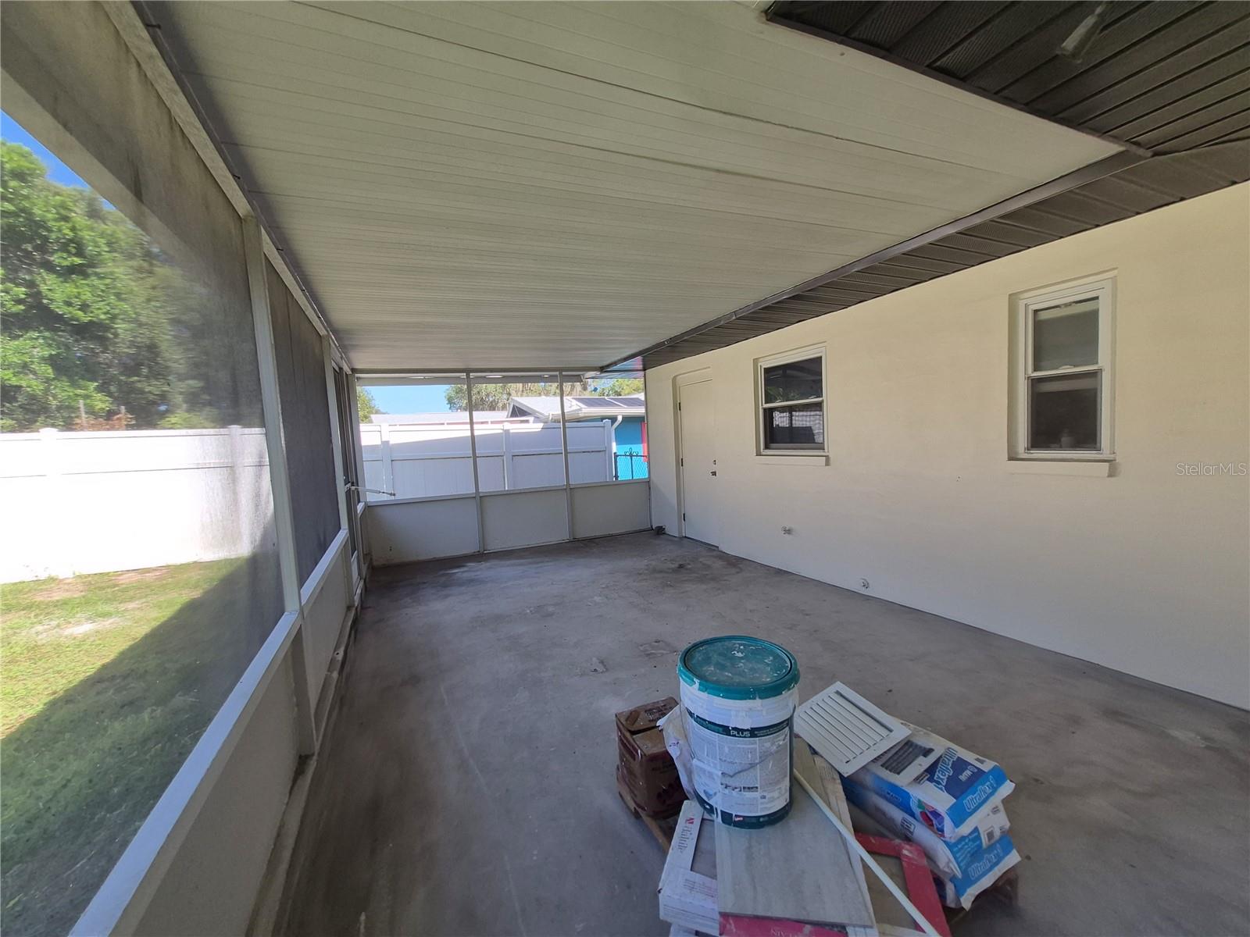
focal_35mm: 13
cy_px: 468
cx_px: 625
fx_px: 469
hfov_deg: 106.2
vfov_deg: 89.9
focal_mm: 1.74
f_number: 2.2
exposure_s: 1/232
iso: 40
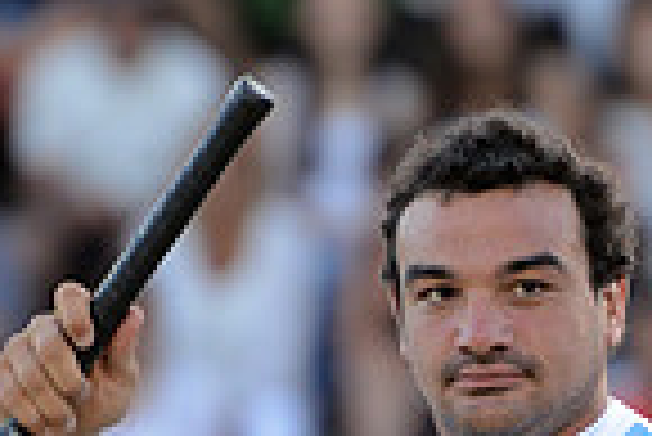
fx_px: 19543
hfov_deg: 1.9
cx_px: 270
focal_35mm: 1078
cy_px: 856
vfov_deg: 1.3
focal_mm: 270
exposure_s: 1/500
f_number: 4
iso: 1250
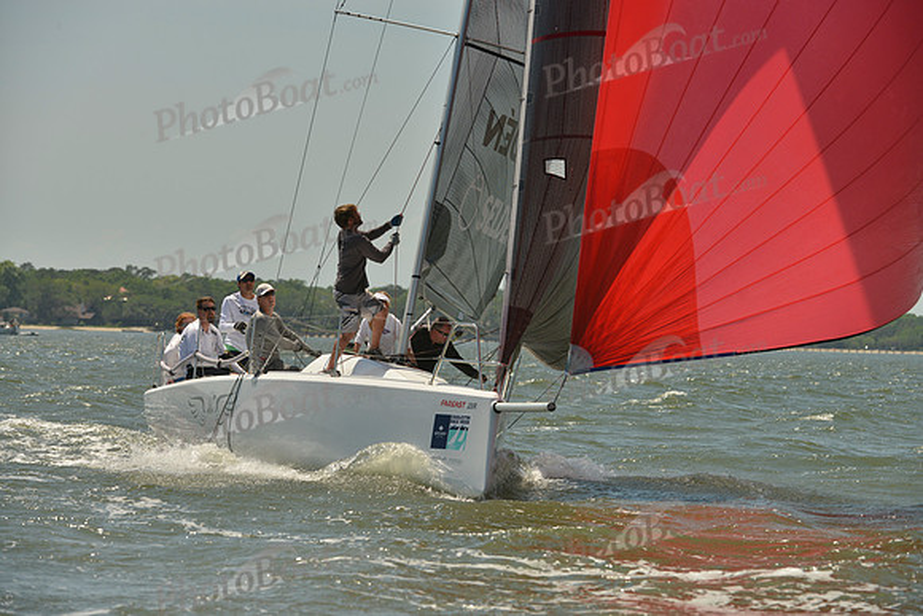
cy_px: 308
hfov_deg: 10.3
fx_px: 5129
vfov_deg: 6.9
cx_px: 462
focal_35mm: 200
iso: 280
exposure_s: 1/1600
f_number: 8
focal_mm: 200
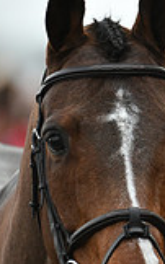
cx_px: 371
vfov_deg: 1.5
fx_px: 9990
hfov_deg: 0.9
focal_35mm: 1386
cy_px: 131
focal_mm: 380
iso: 1600
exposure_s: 1/1250
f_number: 4.5
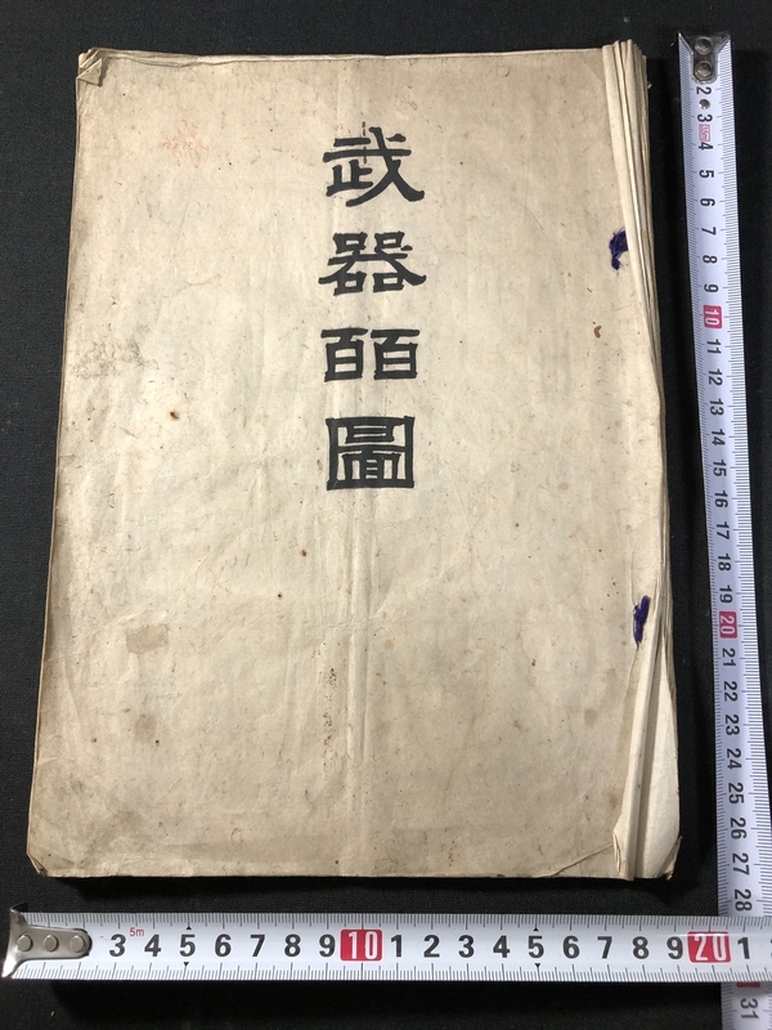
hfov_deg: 49.7
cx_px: 386
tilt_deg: -80.4
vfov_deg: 63.4
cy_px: 515
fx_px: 833
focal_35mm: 28
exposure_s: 1/17
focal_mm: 3.99
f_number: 1.8
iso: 40
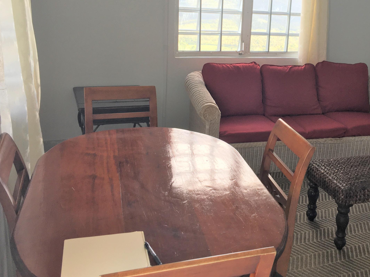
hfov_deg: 45.1
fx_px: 438
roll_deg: -2.9
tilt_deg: -13.0
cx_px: 247
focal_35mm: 41
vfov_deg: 35.0
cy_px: 106
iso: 32
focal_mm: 4.15
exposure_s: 1/60
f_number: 2.2
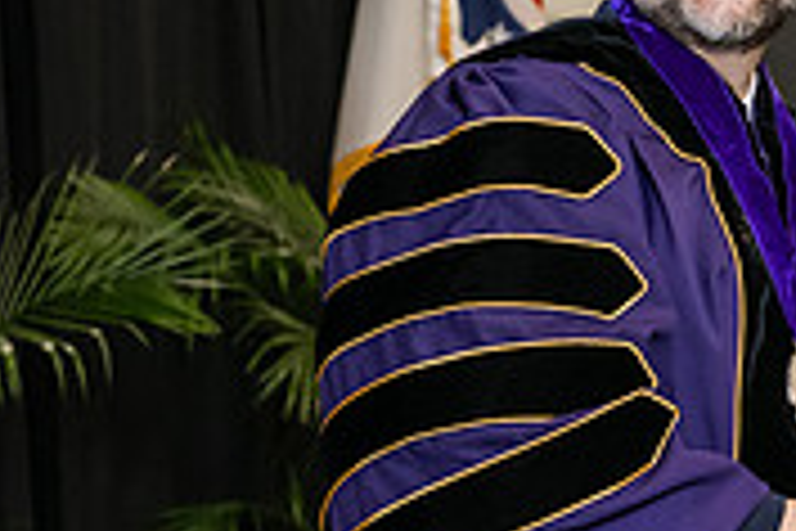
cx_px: 850
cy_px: 322
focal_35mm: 229
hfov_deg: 8.9
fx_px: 5063
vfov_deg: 6.0
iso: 2500
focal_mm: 70
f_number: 5
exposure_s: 1/200
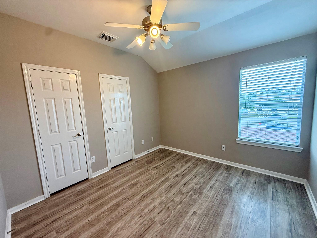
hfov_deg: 102.1
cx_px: 158
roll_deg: +2.5
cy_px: 119
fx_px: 128
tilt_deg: -7.0
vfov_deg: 85.7
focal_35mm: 14
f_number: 2.2
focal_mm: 2.22
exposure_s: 1/120
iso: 320
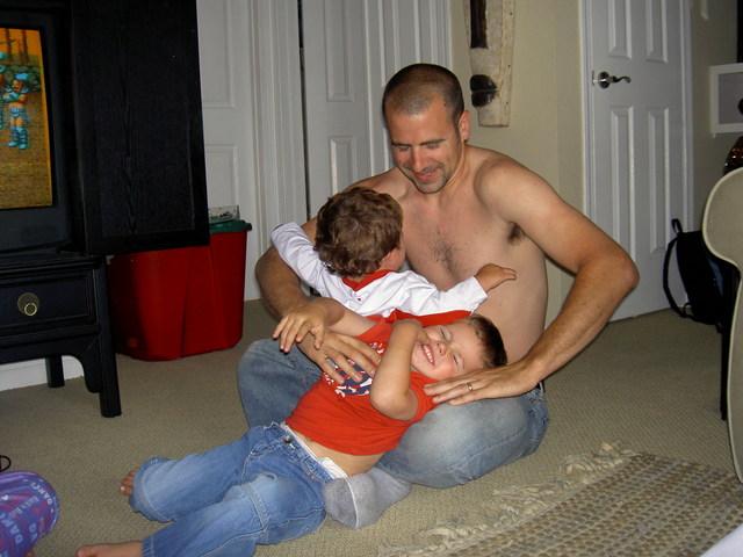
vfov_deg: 36.8
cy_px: 278
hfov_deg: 47.9
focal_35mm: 39
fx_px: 837
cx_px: 372
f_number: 2.8
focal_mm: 8
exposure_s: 1/60
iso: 100
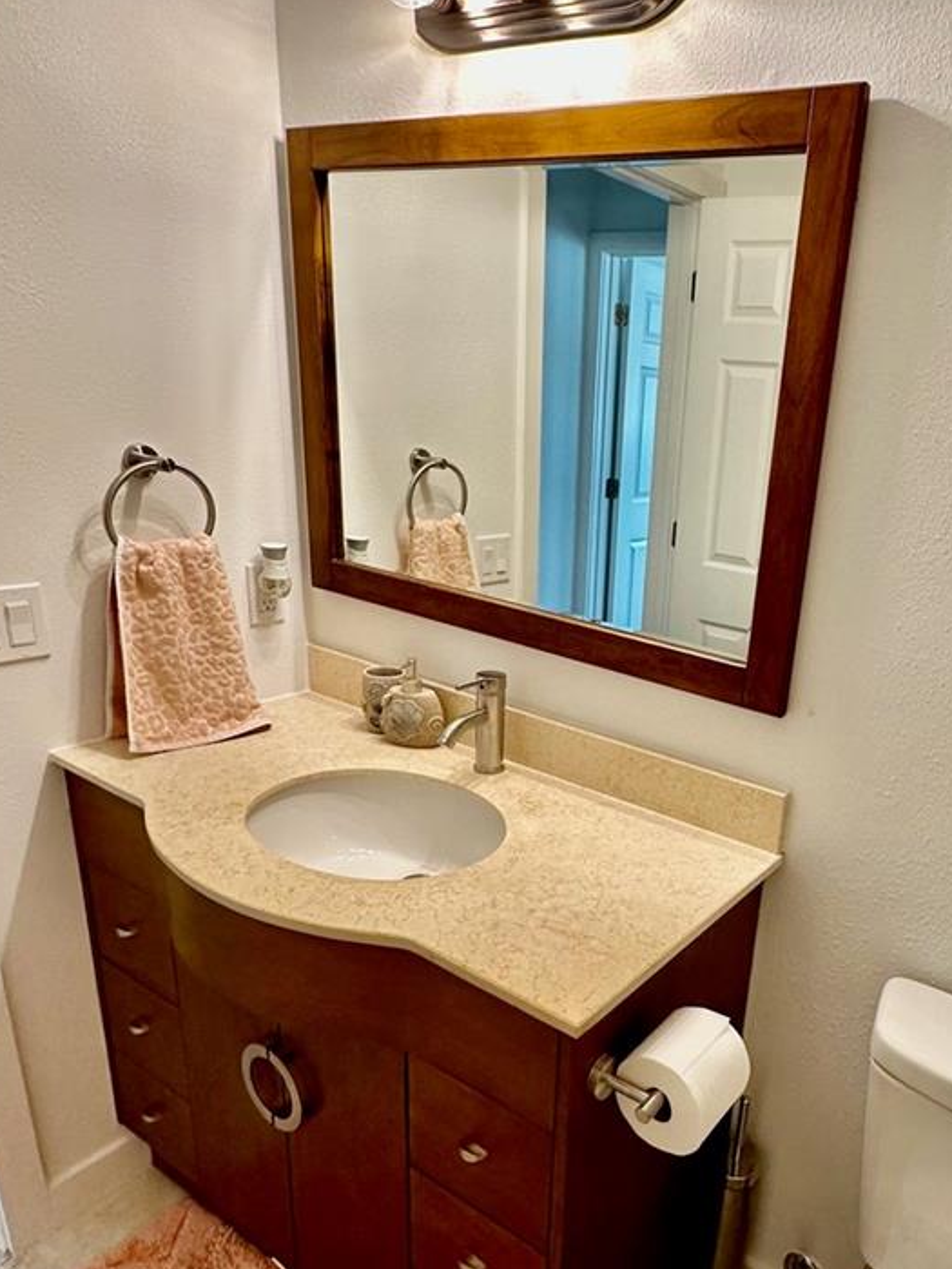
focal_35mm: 24
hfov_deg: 54.4
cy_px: 718
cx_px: 704
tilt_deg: -19.6
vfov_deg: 71.3
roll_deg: -5.0
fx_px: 880
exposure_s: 1/120
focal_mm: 2.22
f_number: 2.2
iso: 200
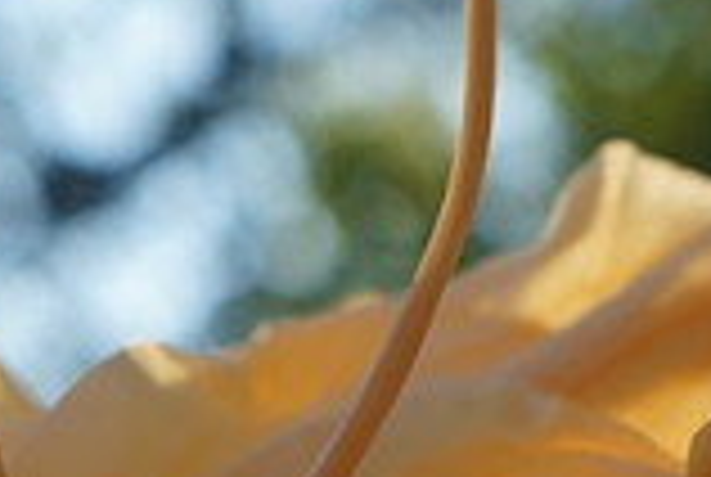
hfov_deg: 12.7
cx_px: 14
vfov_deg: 8.4
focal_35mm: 159
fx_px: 3146
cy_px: 814
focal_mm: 28
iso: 100
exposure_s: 1/125
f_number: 5.6
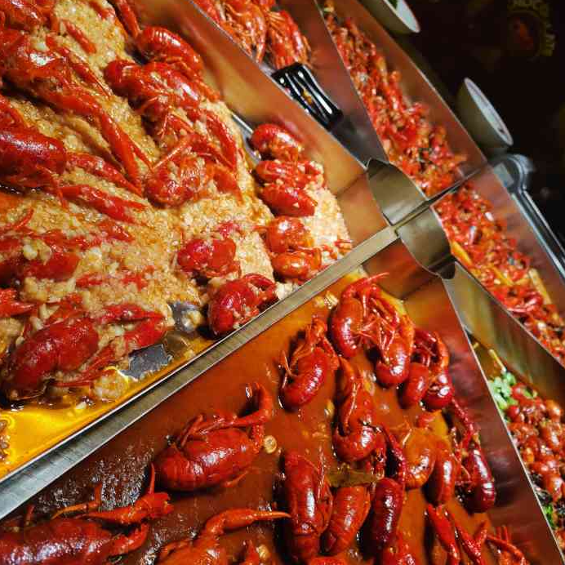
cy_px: 320
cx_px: 283
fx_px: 572
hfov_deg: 52.5
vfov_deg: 52.4
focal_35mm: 31
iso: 50
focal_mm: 4.75
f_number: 1.8
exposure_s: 1/185
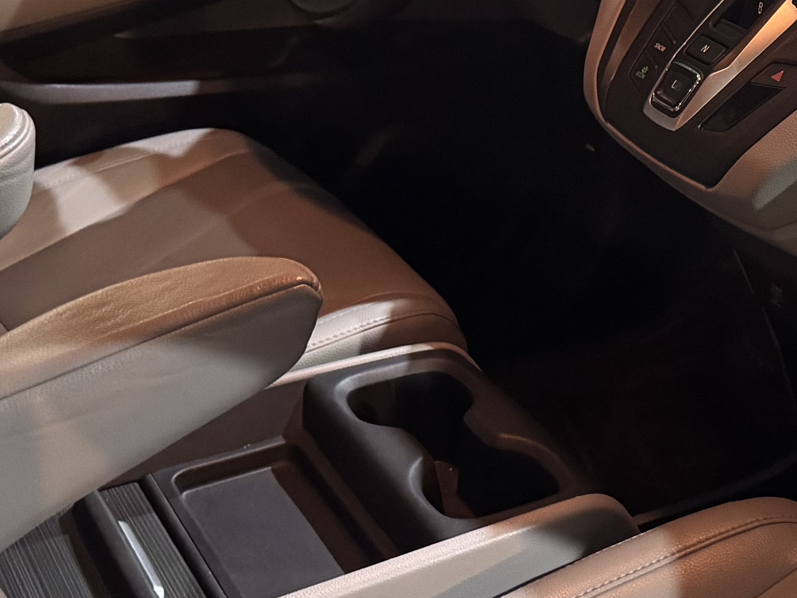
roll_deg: -1.0
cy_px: 138
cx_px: 780
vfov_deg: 18.5
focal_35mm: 79
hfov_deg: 23.8
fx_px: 1819
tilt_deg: -23.0
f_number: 1.78
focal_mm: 6.76
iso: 800
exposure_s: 1/30
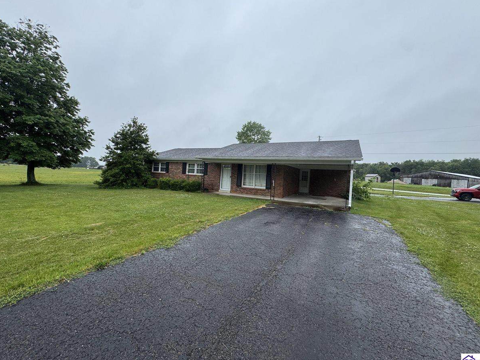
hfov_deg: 98.2
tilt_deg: +0.4
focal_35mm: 15
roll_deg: -2.9
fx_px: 208
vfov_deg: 81.7
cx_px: 236
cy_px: 177
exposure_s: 1/646
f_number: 2.2
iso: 50
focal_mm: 2.22
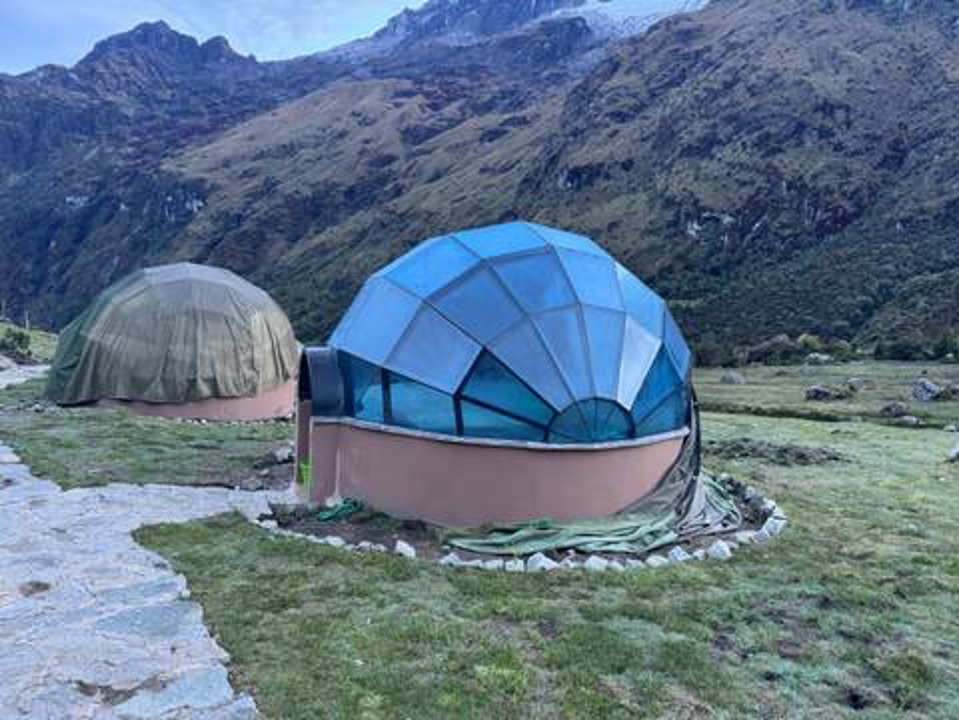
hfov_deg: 71.6
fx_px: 665
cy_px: 360
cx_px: 480
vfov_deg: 56.8
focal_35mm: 24
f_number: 1.78
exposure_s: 1/62
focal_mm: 6.76
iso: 200
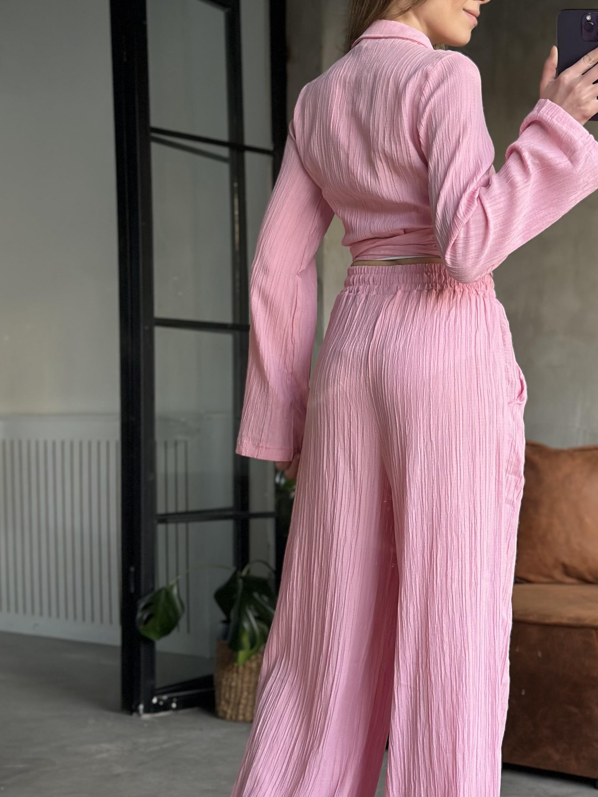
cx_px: 455
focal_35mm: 74
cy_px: 446
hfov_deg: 19.7
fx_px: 1704
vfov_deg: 26.3
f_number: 1.78
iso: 160
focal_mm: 6.86
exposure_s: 1/60
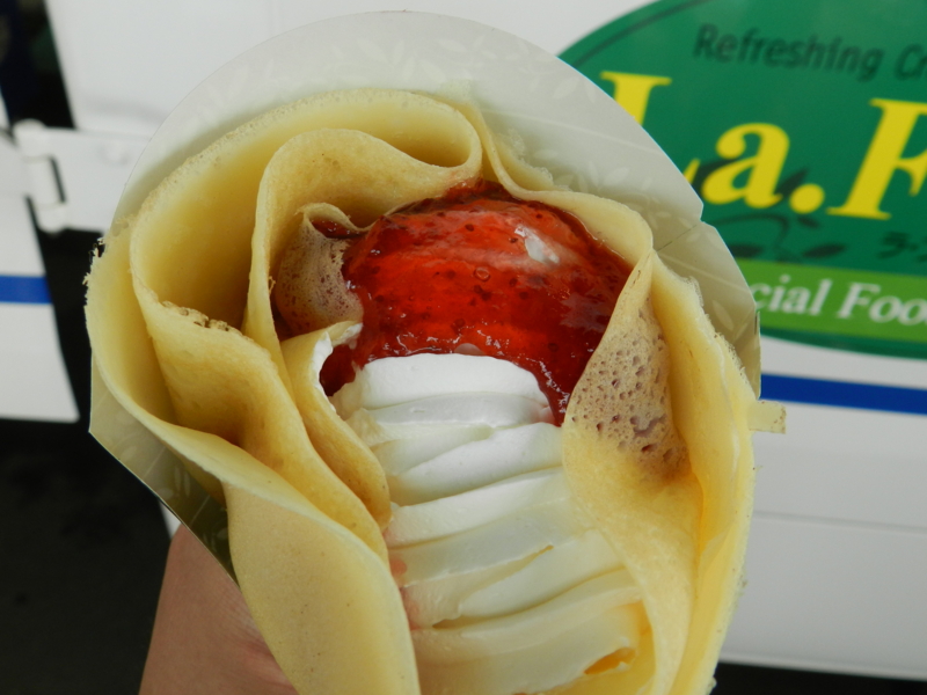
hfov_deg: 56.8
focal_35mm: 32
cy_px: 348
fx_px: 857
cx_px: 464
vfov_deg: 44.2
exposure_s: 1/200
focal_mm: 5.6
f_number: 3.7
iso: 160
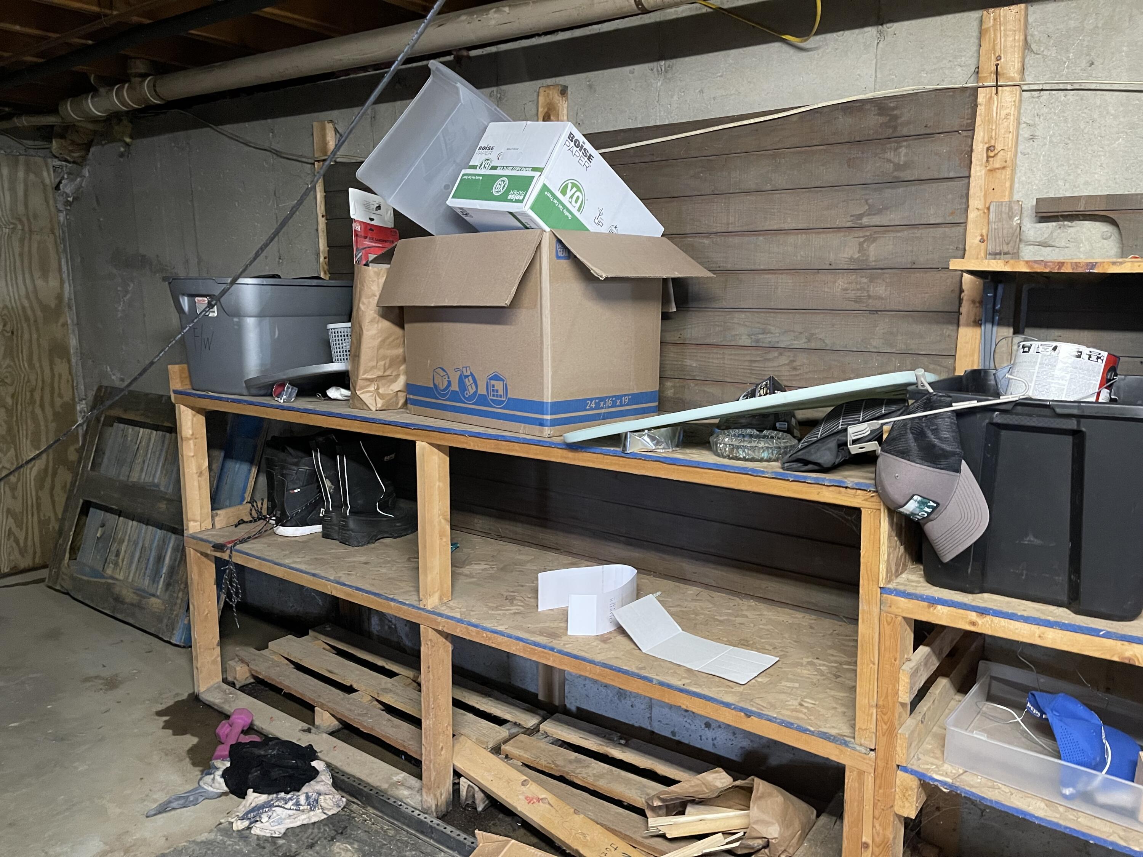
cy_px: 428
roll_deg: -1.4
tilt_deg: -8.5
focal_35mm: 25
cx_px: 572
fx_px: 825
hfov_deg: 69.4
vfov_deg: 54.9
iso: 640
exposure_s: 1/40
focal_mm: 5.1
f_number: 1.6
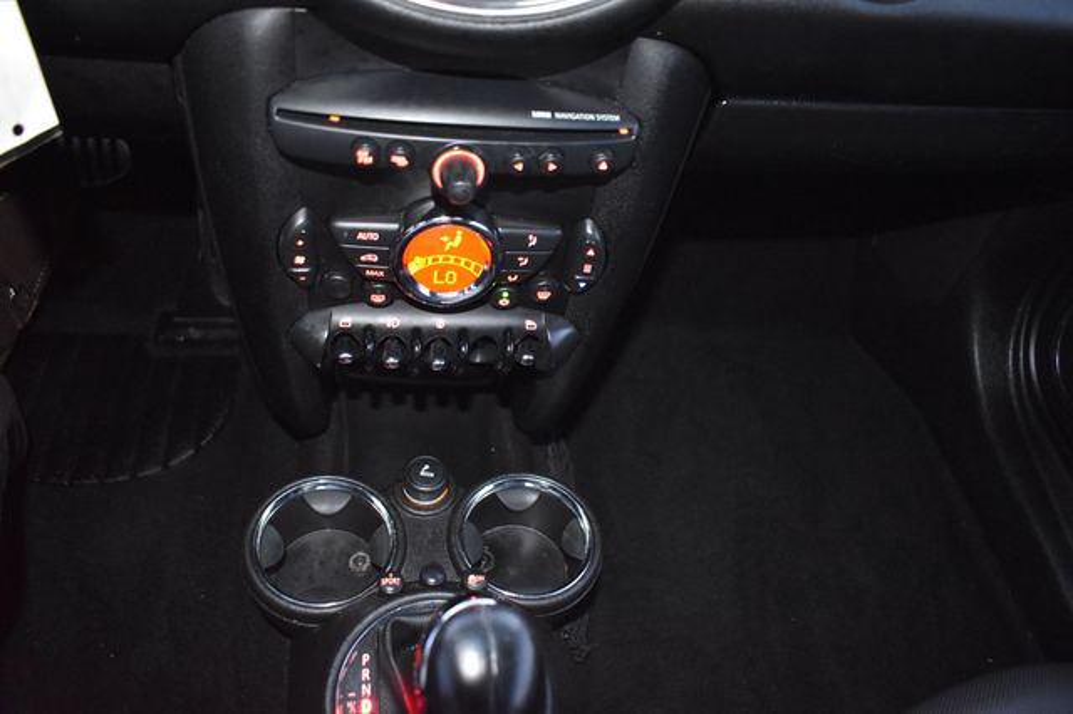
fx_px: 804
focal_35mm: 27
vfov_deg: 47.9
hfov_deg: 67.4
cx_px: 536
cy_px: 357
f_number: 3.5
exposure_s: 1/8
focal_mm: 18
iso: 3200
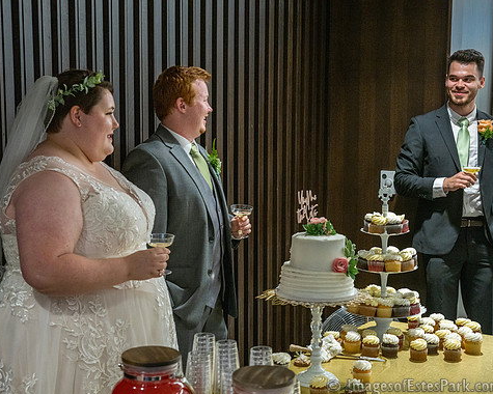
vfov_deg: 24.2
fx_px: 919
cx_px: 271
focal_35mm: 63
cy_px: 200
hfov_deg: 30.0
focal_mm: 55
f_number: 5.6
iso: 4000
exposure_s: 1/200
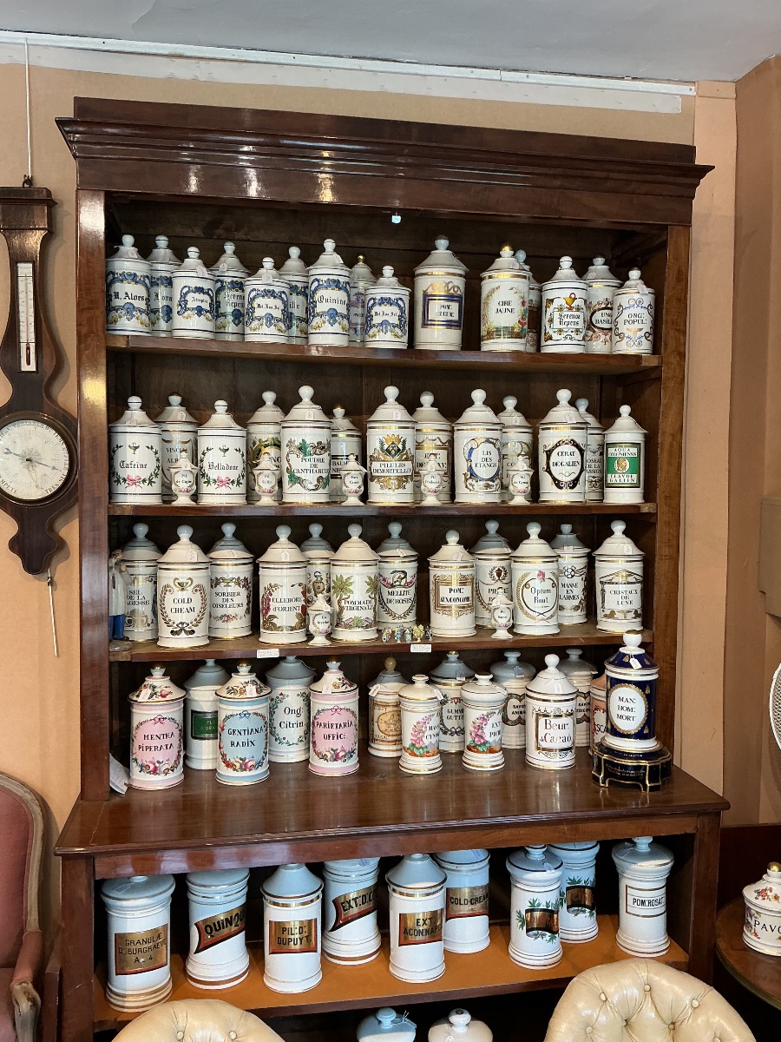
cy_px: 521
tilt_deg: -4.2
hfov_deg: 48.2
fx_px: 872
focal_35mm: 29
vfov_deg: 61.7
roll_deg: +0.1
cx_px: 390
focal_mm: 3
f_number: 1.8
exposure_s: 1/50
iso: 100
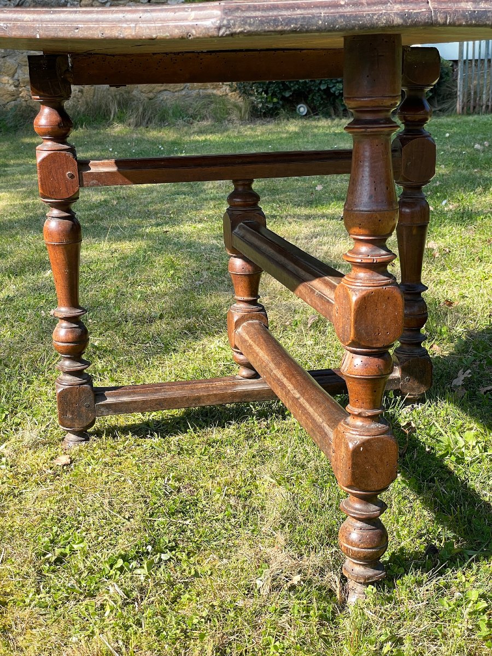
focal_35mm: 52
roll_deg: +1.3
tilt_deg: -14.5
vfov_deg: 36.8
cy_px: 328
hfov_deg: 28.0
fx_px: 985
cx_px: 246
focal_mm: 6
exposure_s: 1/489
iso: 25
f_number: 2
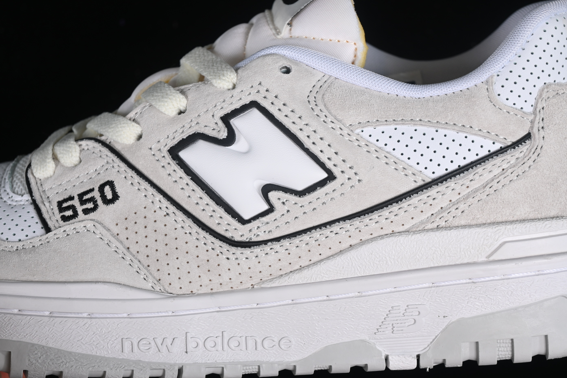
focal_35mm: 75
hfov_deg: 27.0
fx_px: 1181
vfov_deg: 18.2
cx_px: 284
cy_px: 189
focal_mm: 50
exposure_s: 1/60
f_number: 7.1
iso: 160
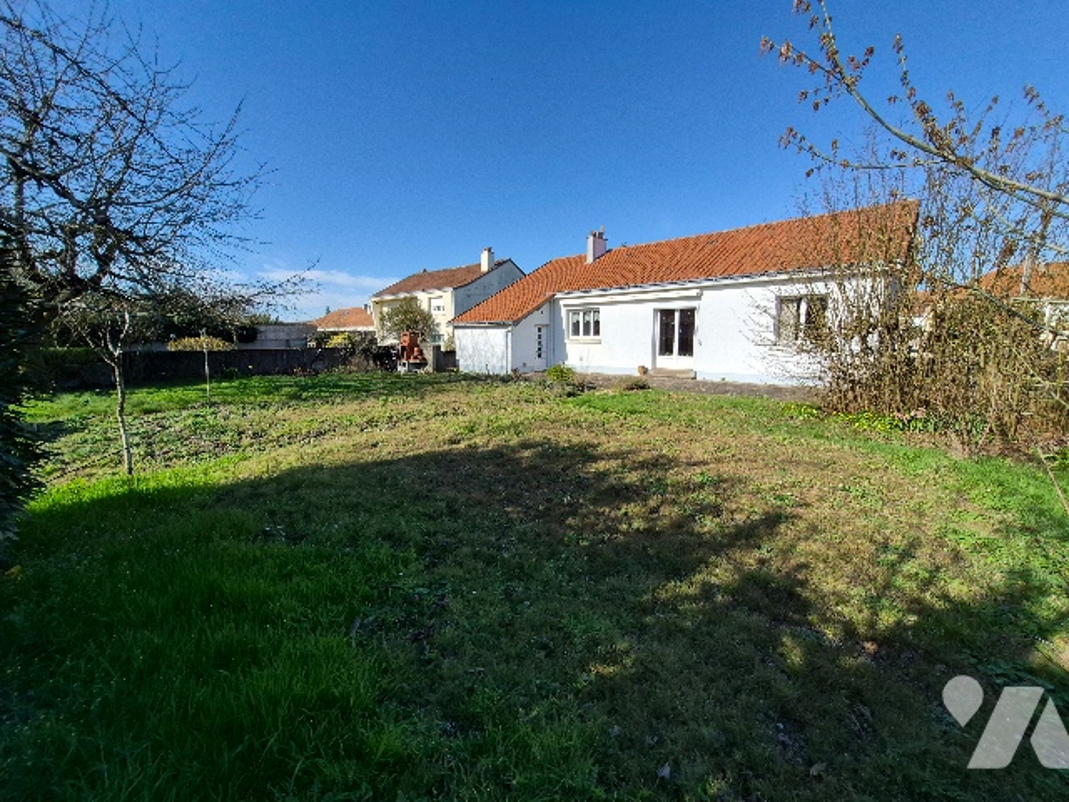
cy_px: 401
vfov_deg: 89.9
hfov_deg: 106.2
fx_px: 401
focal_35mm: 13
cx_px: 534
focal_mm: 1.74
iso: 40
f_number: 2.2
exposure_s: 1/1540
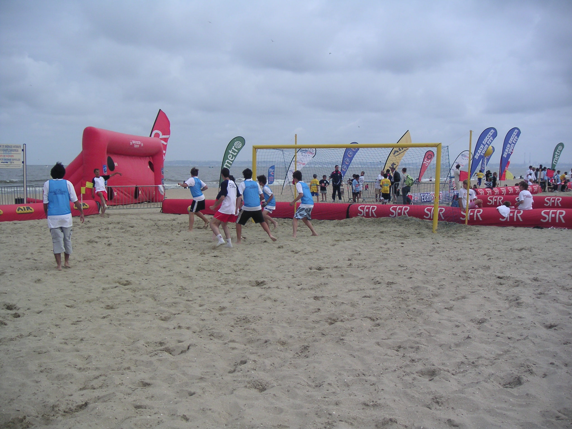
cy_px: 214
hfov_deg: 40.4
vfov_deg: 30.9
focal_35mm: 47
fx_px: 777
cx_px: 286
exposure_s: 1/1000
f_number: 2.9
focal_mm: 7.3
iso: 50
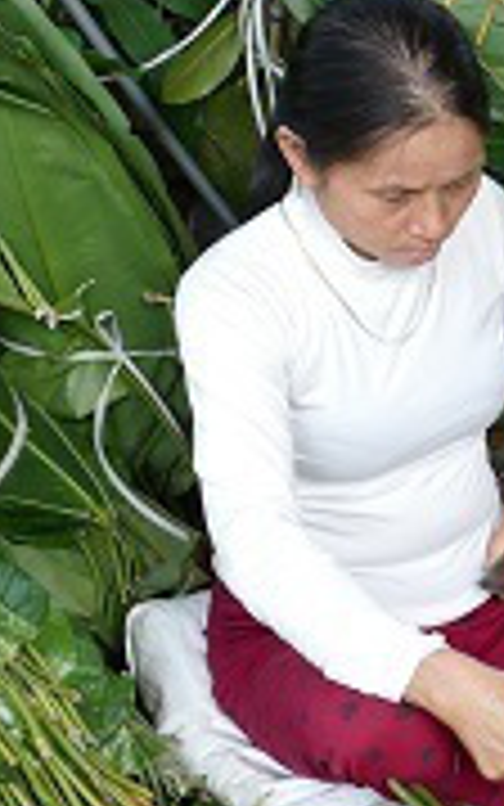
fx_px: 2130
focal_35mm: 97
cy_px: 520
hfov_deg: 11.7
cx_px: 1089
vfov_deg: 21.4
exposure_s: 1/80
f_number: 2.8
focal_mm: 9.12
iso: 125
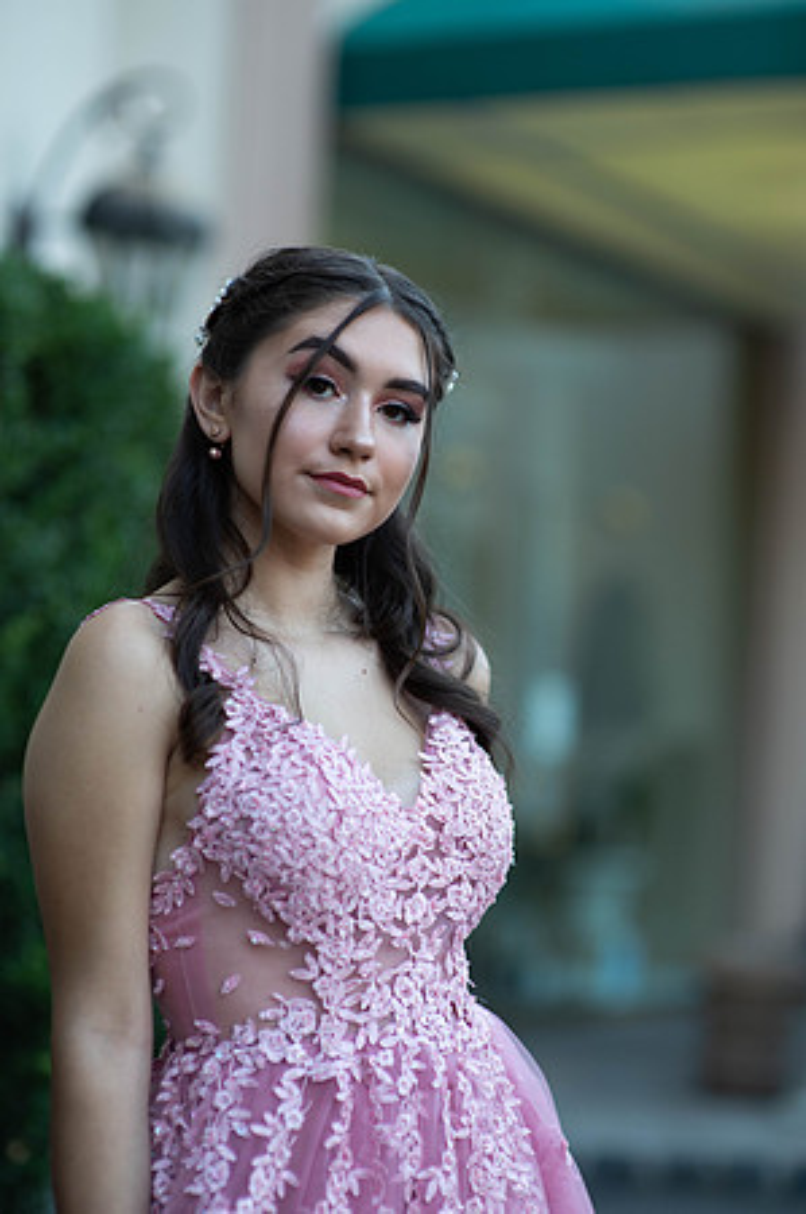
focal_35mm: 85
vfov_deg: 23.9
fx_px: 2861
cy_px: 607
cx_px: 403
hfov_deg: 16.0
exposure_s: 1/640
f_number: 2
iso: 250
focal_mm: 85
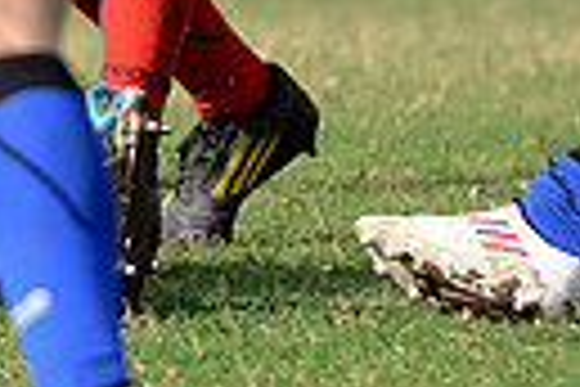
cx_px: -719
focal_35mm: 1216
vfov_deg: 1.1
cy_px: -434
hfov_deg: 1.7
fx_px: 19590
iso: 500
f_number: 4
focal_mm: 270
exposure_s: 1/1600
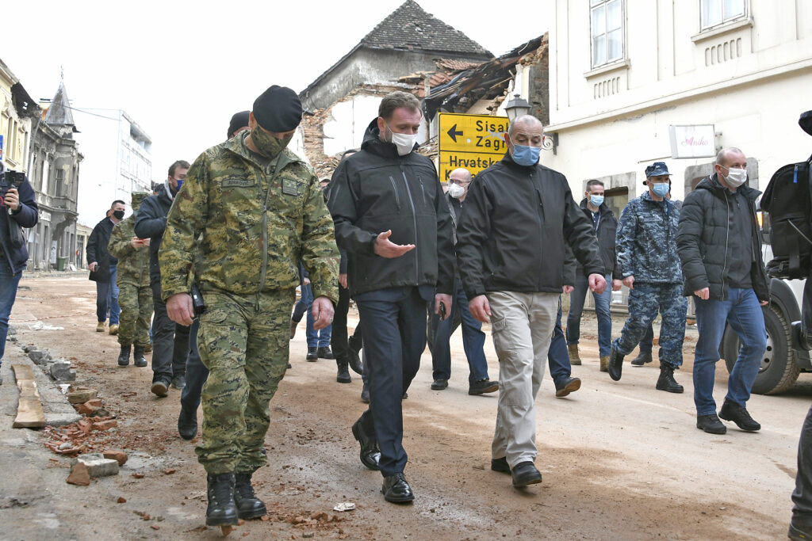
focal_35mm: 34
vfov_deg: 38.9
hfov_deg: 55.8
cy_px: 270
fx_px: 767
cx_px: 406
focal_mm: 34
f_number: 6.3
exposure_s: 1/400
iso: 500
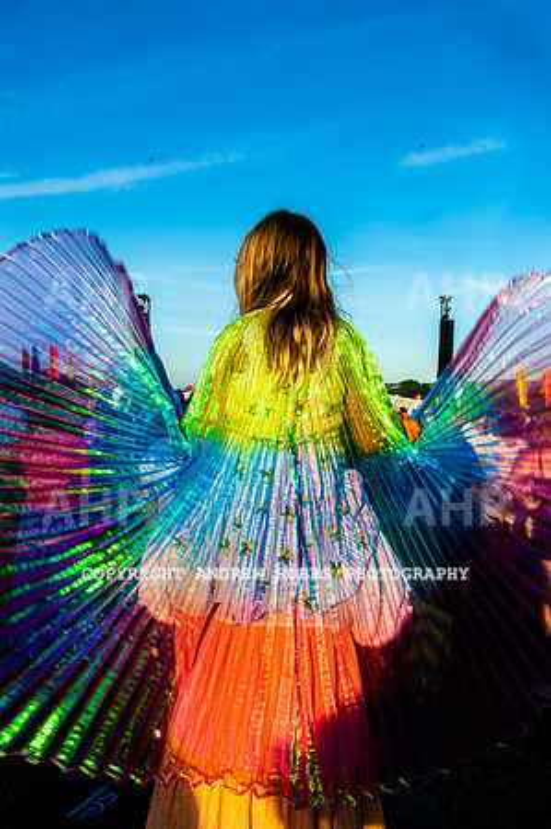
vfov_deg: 67.4
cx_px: 276
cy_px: 414
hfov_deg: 47.8
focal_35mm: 27
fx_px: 621
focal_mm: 27
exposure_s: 1/100
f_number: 22
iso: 640
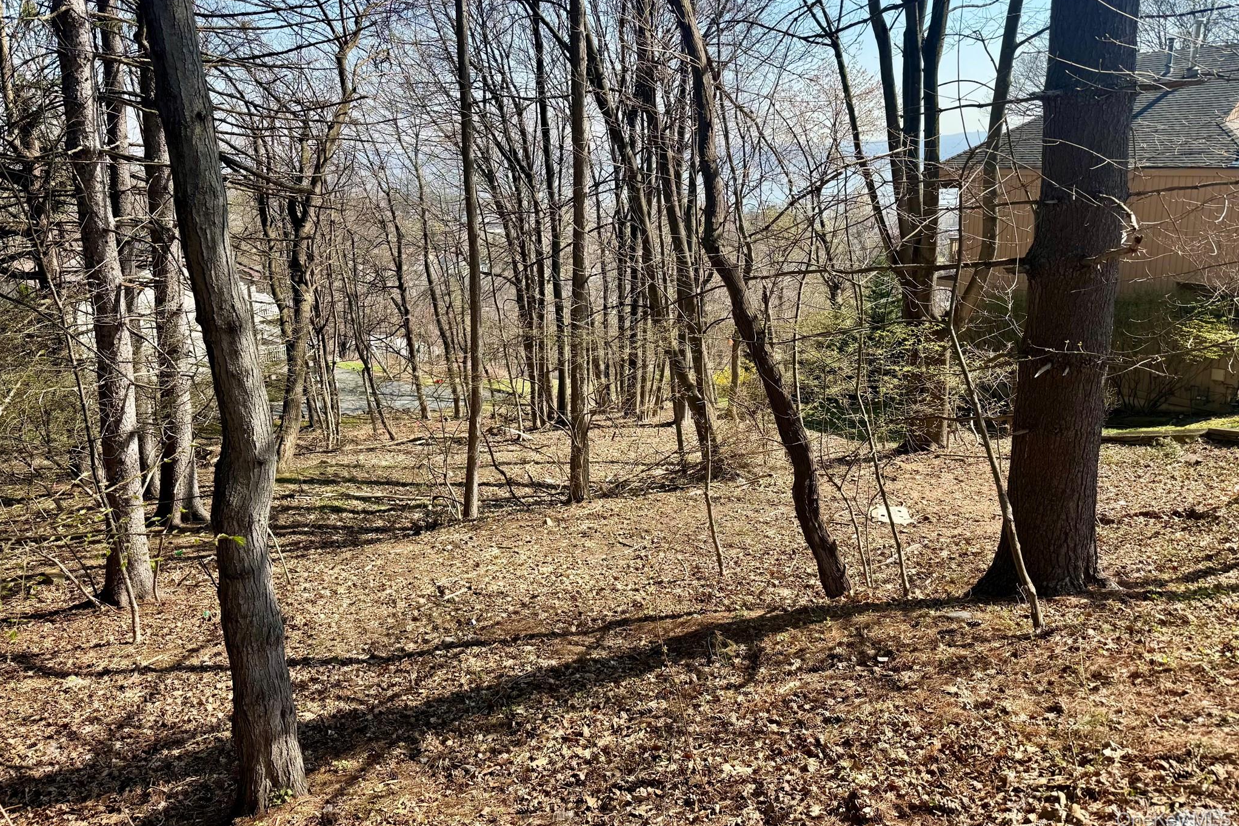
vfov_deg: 51.2
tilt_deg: -12.3
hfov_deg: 71.5
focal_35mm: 25
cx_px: 619
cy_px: 369
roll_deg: -0.4
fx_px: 860
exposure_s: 1/1901
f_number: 1.78
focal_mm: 6.76
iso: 80
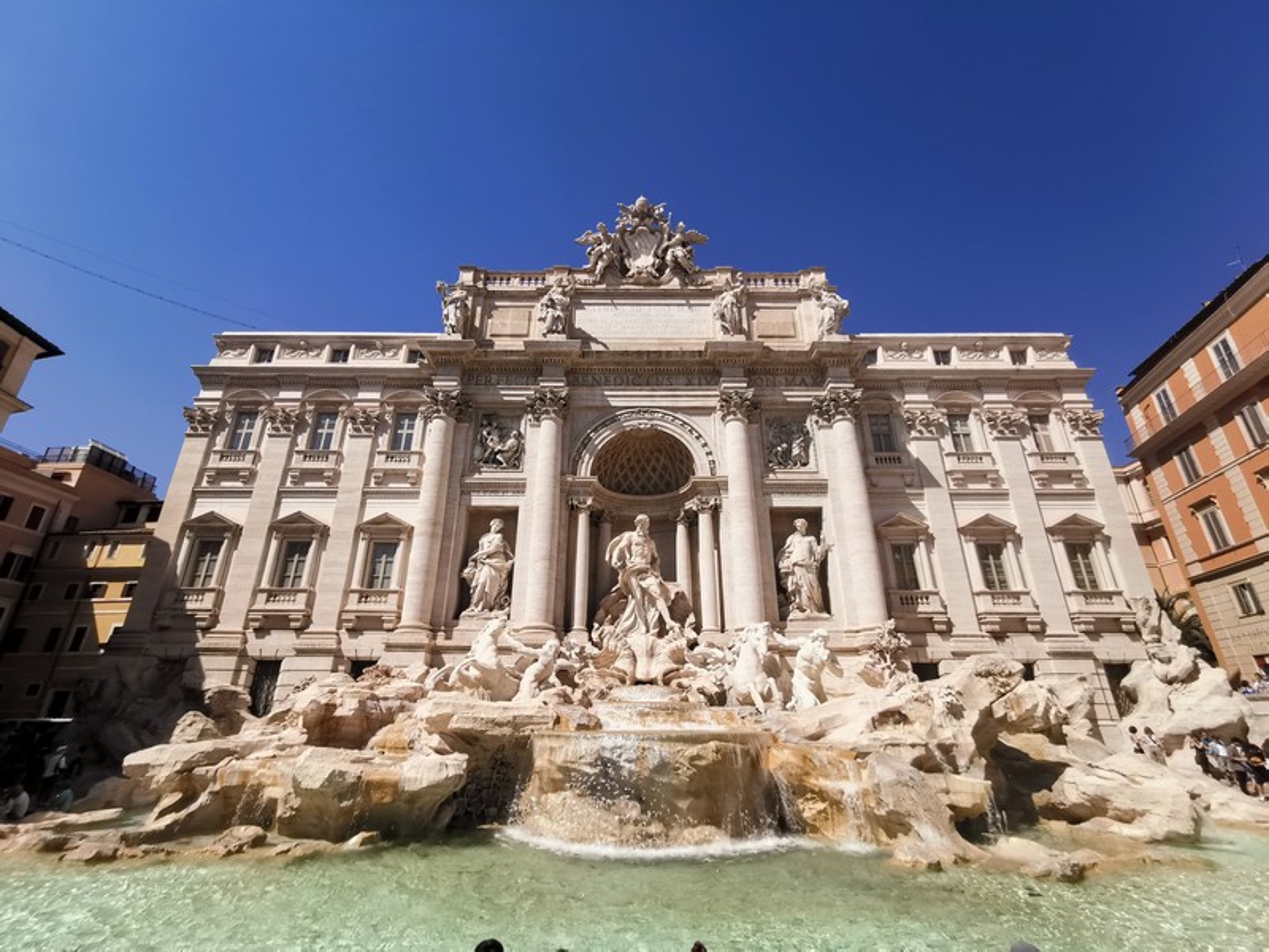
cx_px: 634
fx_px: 587
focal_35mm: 16
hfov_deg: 94.5
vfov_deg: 78.1
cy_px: 476
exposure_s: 1/1531
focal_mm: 2.35
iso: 50
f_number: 2.2
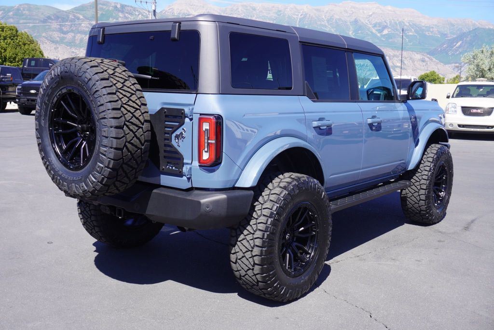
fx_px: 515
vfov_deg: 35.5
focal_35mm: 38
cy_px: 165
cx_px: 247
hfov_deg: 51.3
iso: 100
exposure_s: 1/125
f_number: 9
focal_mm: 25
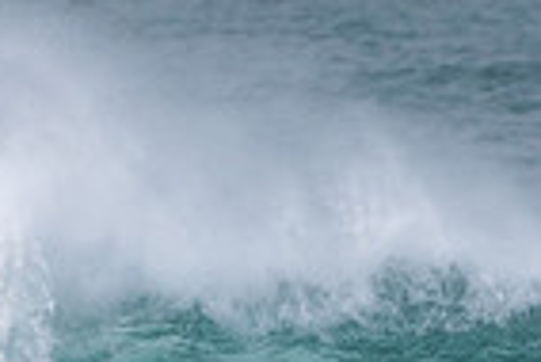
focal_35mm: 2193
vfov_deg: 0.6
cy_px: 699
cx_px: 133
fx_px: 32989
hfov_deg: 0.9
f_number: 5.6
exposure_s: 1/2500
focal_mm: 500
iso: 280
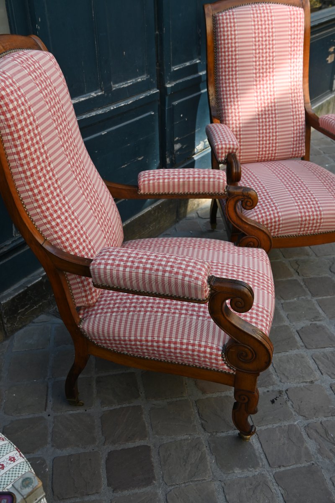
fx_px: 513
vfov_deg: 52.2
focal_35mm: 37
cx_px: 168
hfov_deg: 36.2
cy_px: 252
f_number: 5
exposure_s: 1/250
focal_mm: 24.5
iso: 200
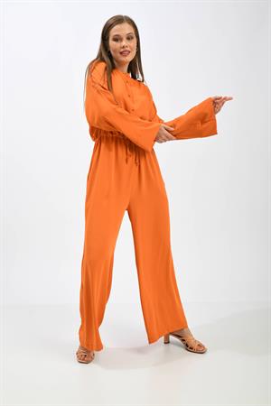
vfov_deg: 44.5
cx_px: 136
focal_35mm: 44
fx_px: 497
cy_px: 203
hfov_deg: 30.5
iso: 100
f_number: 9
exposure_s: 1/160
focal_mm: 44
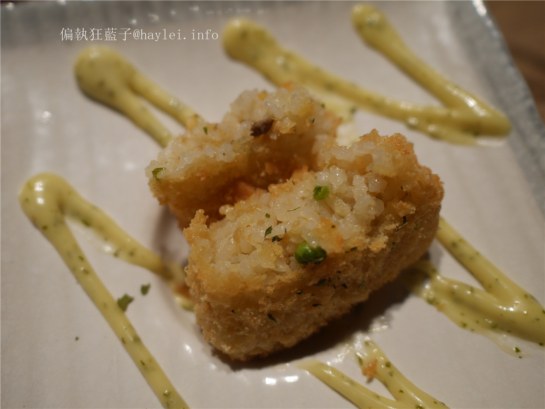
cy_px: 204
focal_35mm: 30
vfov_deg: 46.8
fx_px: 473
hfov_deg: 59.9
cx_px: 272
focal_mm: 15
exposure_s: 1/125
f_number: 1.8
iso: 200
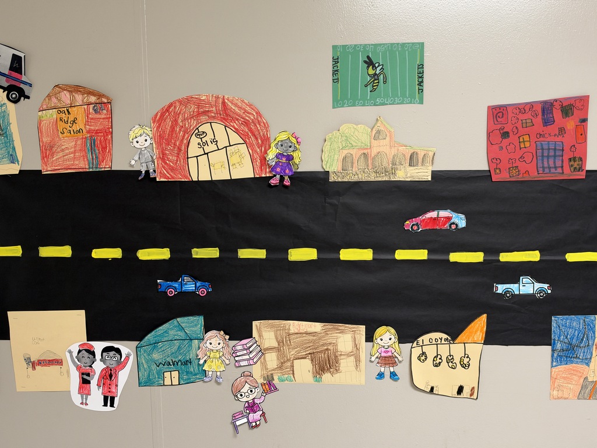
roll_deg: +1.7
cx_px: 298
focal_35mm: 29
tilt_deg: -5.6
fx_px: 500
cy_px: 224
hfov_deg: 61.7
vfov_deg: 48.2
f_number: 1.8
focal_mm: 6.93
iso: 320
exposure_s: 1/120
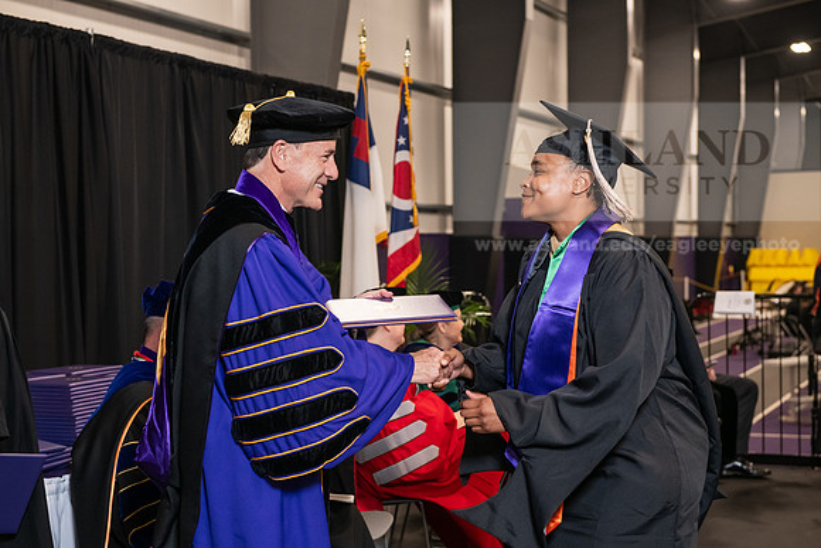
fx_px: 1414
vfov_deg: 21.9
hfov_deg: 32.4
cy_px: 274
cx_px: 410
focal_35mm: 62
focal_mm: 62
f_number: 5
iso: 2000
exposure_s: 1/125
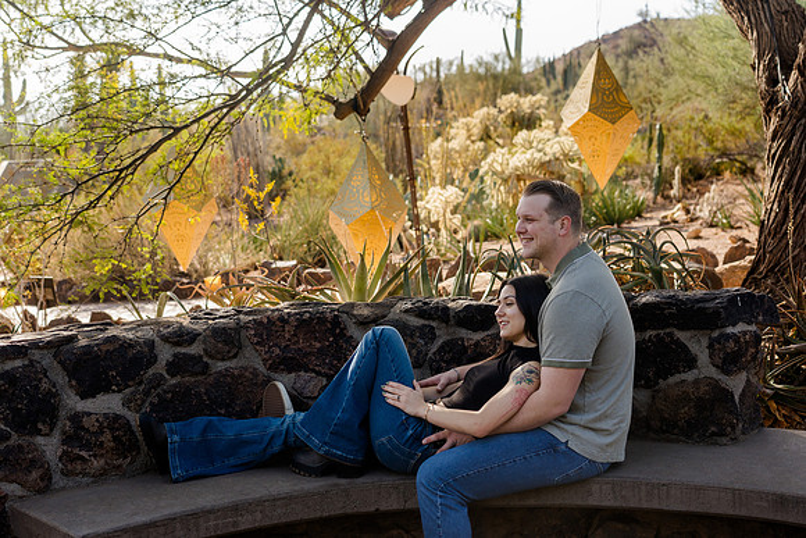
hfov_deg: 41.1
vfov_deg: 28.1
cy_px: 269
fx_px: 1075
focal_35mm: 48
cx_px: 403
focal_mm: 48
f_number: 4
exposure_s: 1/400
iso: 320
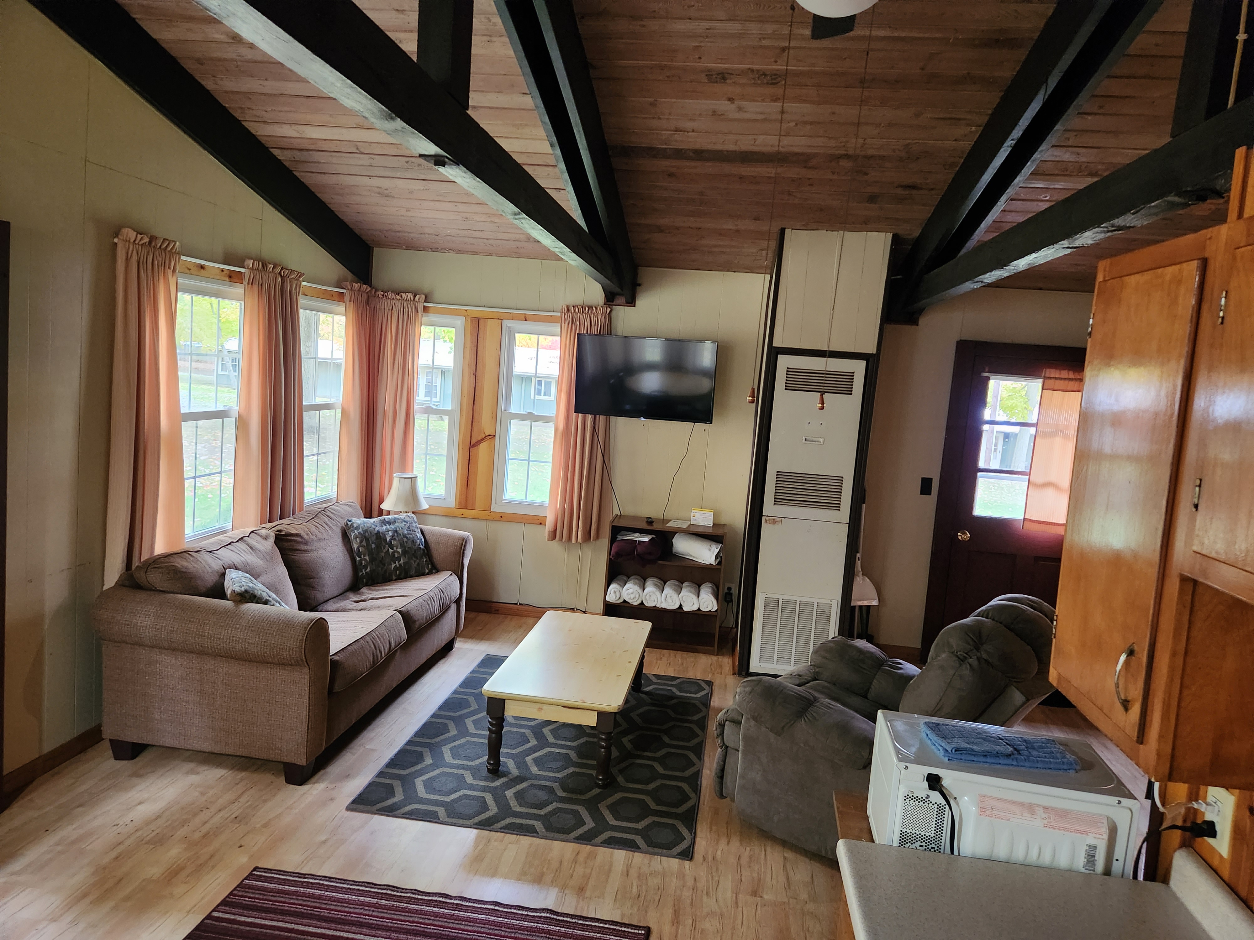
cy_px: 470
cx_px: 627
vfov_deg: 58.9
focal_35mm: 23
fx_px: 833
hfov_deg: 73.9
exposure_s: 1/60
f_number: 1.8
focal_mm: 5.4
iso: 640
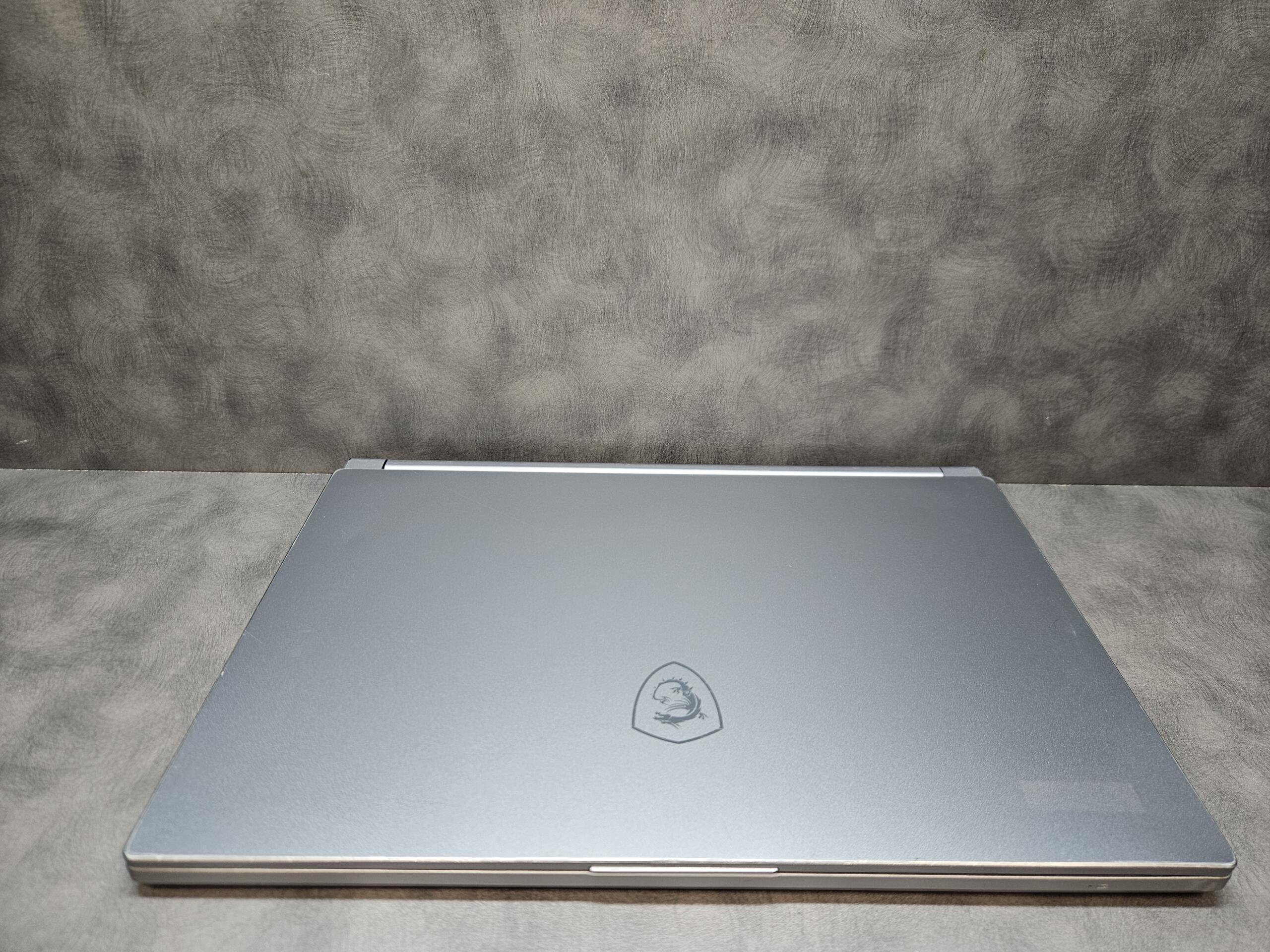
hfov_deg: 73.9
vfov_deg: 58.9
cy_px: 476
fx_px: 844
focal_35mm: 23
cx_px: 635
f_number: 1.8
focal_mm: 5.4
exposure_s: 1/100
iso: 125
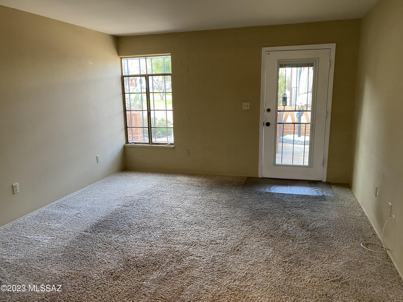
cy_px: 151
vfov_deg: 53.1
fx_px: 303
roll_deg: -0.9
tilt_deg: -12.1
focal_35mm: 26
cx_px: 202
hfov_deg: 67.3
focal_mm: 4.25
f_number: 1.8
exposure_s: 1/60
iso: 125
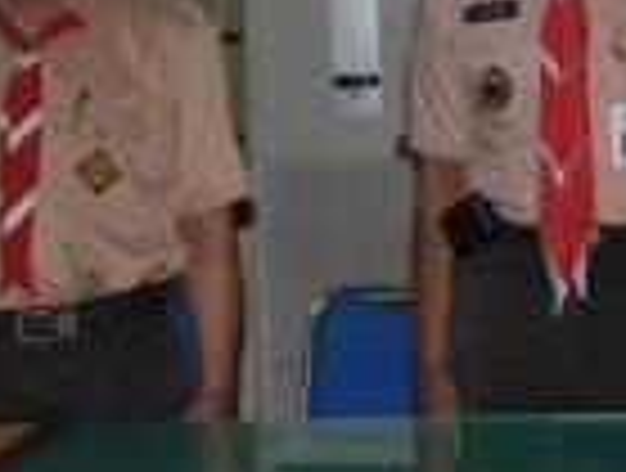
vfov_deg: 11.4
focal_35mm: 130
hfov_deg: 14.5
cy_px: 54
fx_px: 2357
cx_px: 815
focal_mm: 28
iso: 200
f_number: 5.6
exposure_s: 1/60
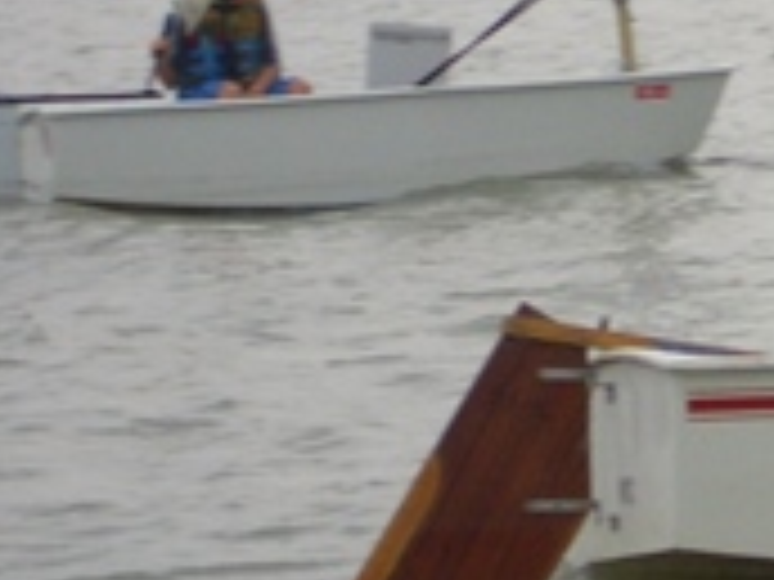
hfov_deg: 5.0
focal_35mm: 390
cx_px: 1179
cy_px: -157
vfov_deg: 3.8
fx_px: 8720
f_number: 4.8
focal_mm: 17.4
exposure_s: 1/160
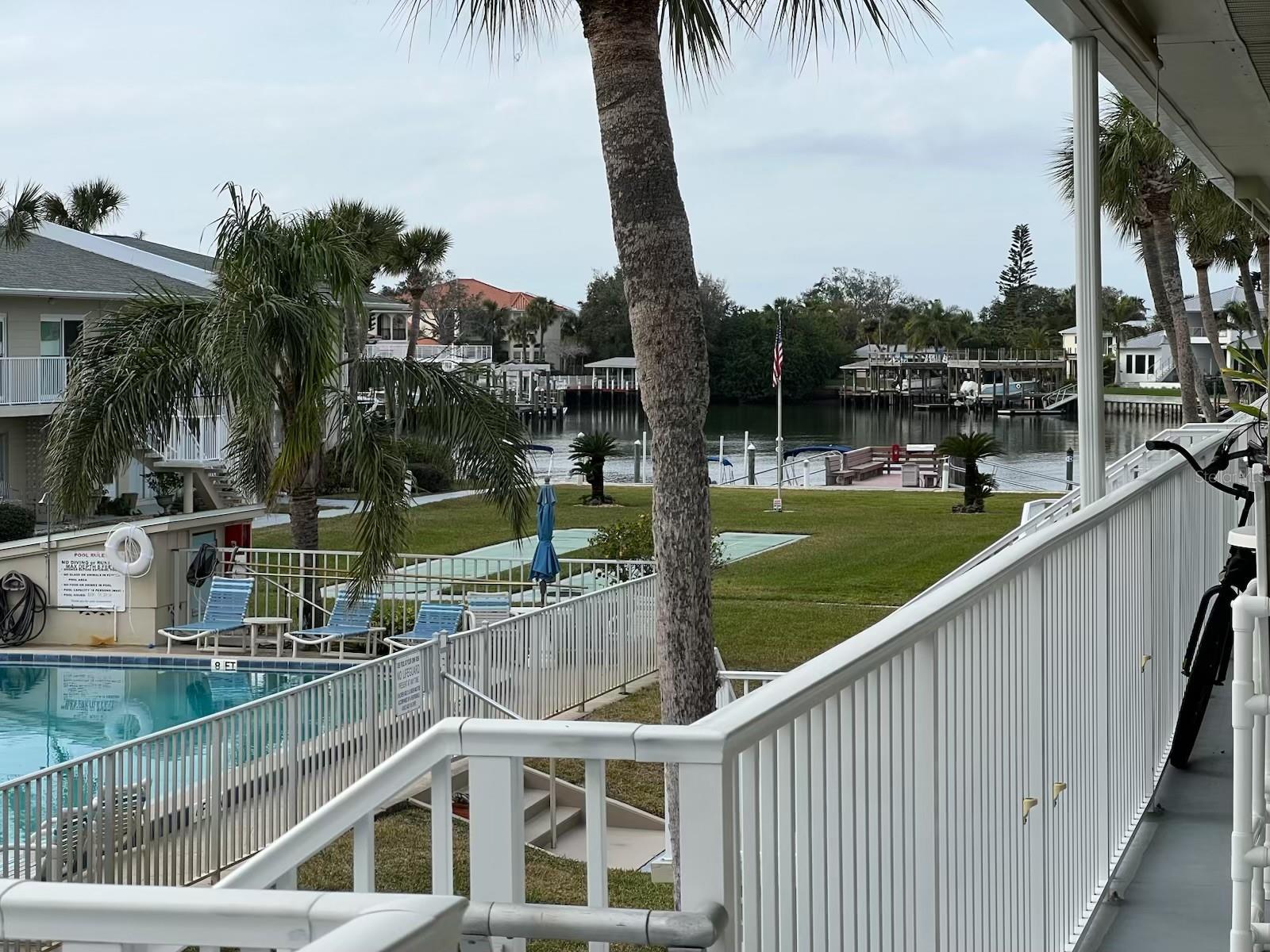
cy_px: 476
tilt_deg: -2.2
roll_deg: +0.1
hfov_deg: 25.3
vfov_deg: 19.1
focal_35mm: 77
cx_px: 635
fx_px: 2825
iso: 32
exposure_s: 1/637
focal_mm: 9
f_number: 2.8
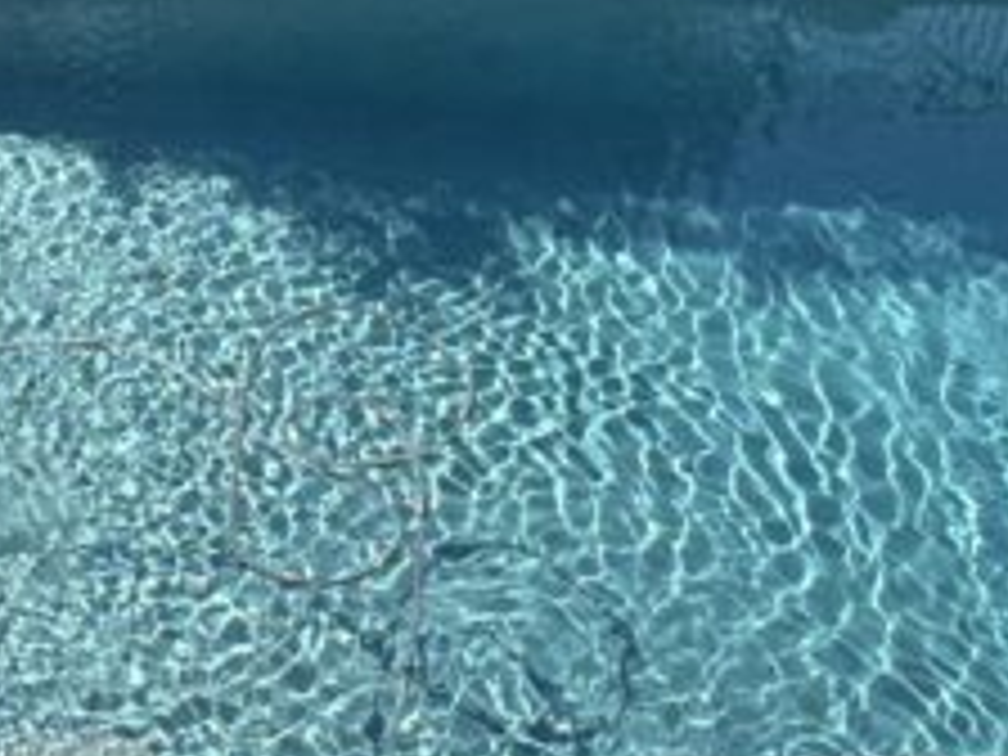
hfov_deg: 29.4
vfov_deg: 22.8
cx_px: 158
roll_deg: -1.6
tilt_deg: -35.6
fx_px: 1864
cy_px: 212
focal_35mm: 64
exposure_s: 1/1235
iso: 50
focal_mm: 2.22
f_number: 2.2
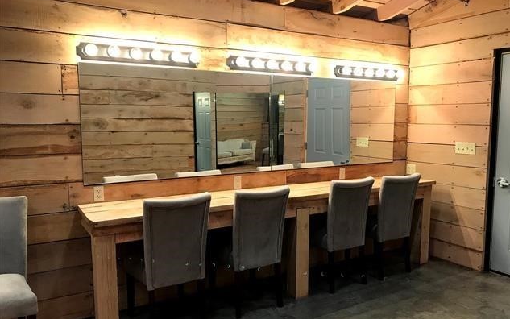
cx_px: 256
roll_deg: +0.5
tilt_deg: -5.0
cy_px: 168
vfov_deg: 41.8
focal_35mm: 30
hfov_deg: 62.9
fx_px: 417
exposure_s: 1/30
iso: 32
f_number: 1.8
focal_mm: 3.99
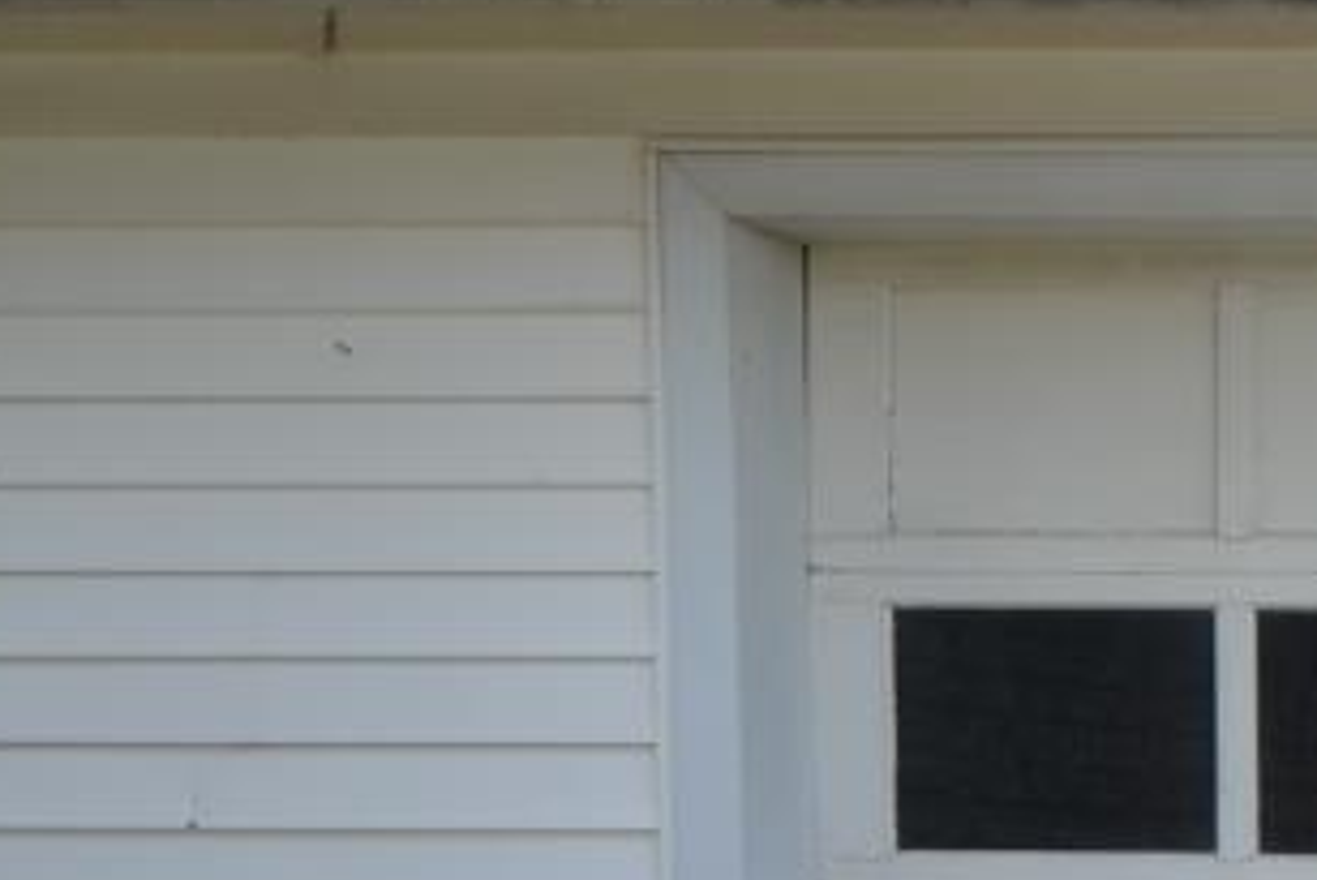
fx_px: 3221
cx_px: 2196
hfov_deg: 19.0
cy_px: 777
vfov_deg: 15.4
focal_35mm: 88
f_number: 8
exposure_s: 1/250
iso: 100
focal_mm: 12
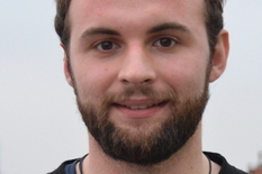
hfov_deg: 10.6
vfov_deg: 7.0
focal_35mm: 195
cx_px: 136
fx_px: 1418
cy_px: 145
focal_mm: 42
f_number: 5
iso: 1100
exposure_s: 1/60
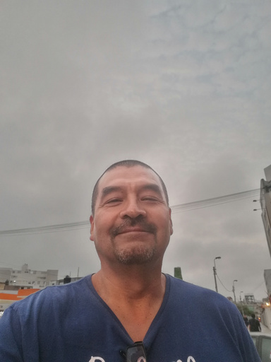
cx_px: 136
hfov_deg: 53.1
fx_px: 271
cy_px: 181
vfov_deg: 67.3
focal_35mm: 26
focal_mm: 3.81
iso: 250
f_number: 2
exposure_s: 1/30
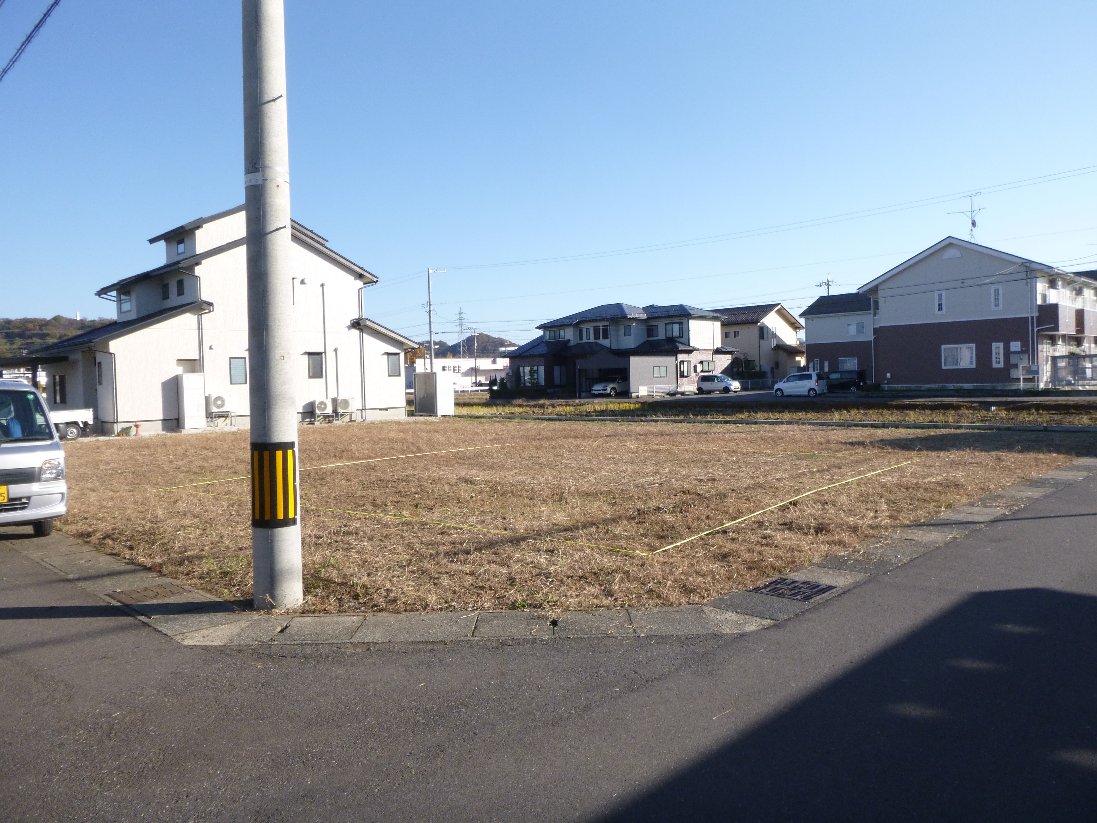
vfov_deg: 54.9
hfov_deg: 69.4
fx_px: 792
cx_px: 548
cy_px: 412
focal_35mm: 25
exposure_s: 1/320
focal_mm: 4.5
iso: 100
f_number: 3.9
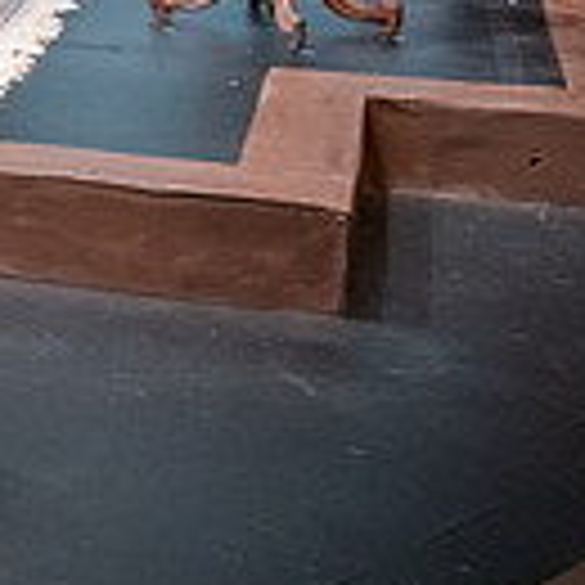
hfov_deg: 12.6
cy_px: -101
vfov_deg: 14.3
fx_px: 2256
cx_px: -644
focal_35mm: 118
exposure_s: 1/200
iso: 4000
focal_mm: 31
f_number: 3.2
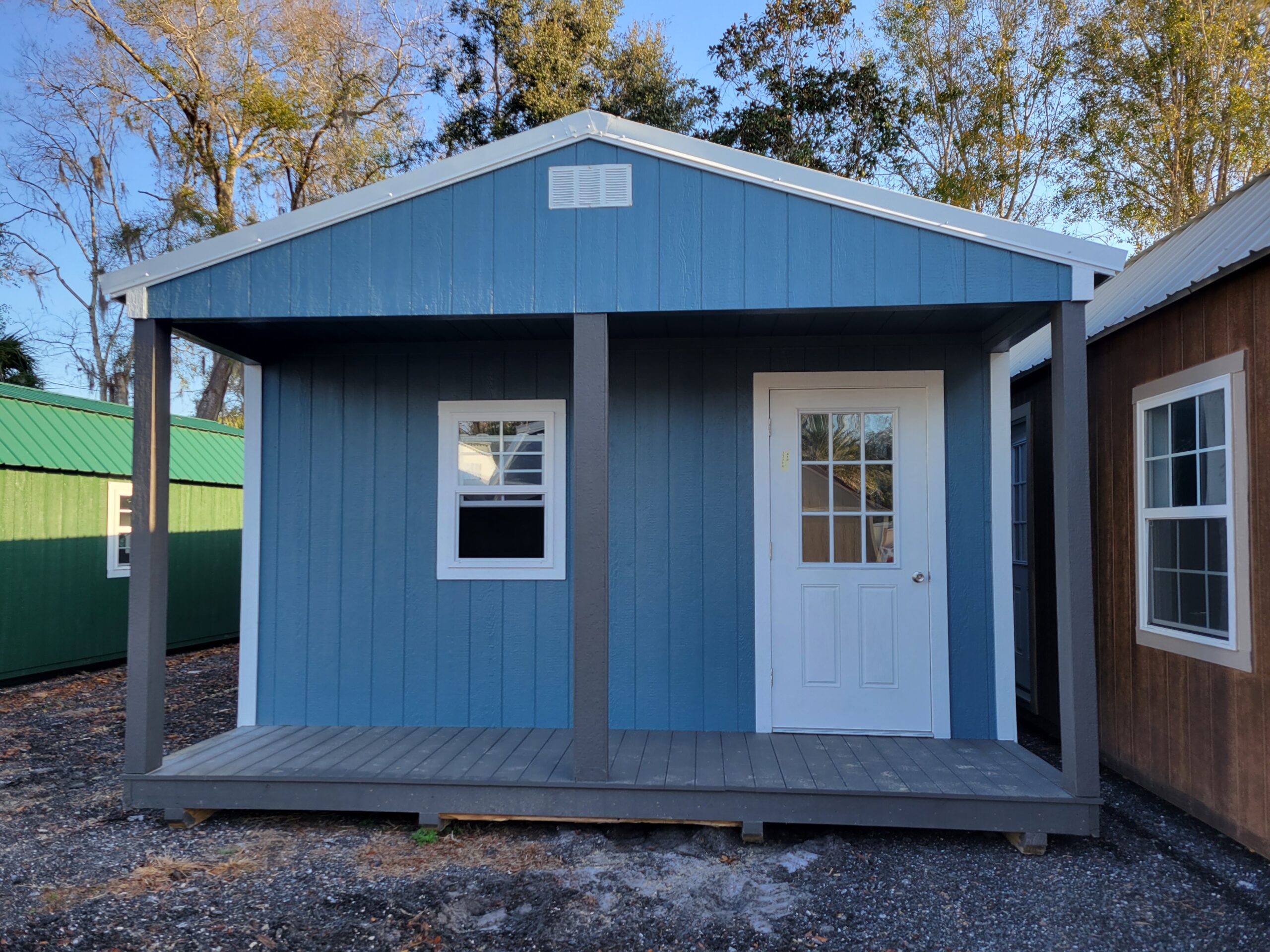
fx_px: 954
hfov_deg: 67.3
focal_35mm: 26
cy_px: 476
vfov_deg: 53.1
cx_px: 635
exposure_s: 1/383
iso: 40
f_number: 1.8
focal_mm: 5.4
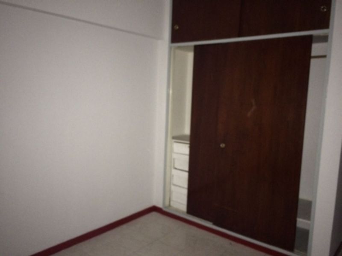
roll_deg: -1.6
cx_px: 171
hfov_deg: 61.7
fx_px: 287
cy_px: 128
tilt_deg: -6.5
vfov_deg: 48.2
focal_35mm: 29
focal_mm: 4.15
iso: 400
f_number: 2.2
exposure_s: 1/17
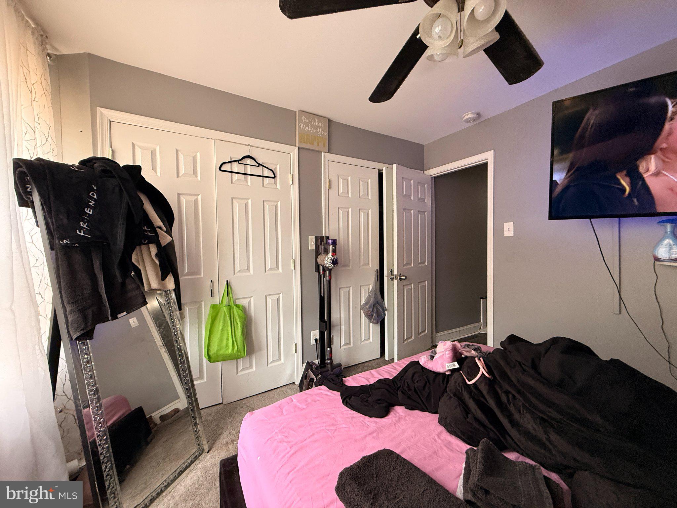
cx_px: 338
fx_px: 274
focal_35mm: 14
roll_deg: +1.1
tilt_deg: -1.2
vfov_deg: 85.7
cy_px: 254
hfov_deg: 102.1
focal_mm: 2.22
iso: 320
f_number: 2.2
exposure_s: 1/81
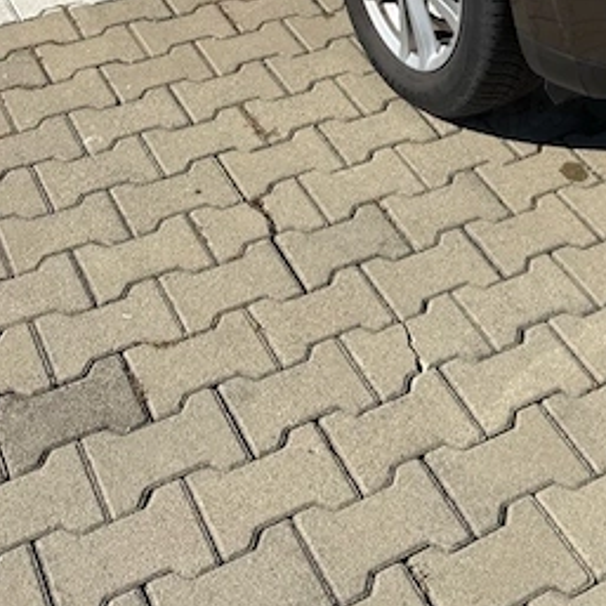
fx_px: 1307
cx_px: 585
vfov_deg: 23.3
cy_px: -165
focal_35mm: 66
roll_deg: -5.2
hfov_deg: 25.0
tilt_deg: -19.4
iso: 80
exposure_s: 1/4167
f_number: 1.78
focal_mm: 6.76
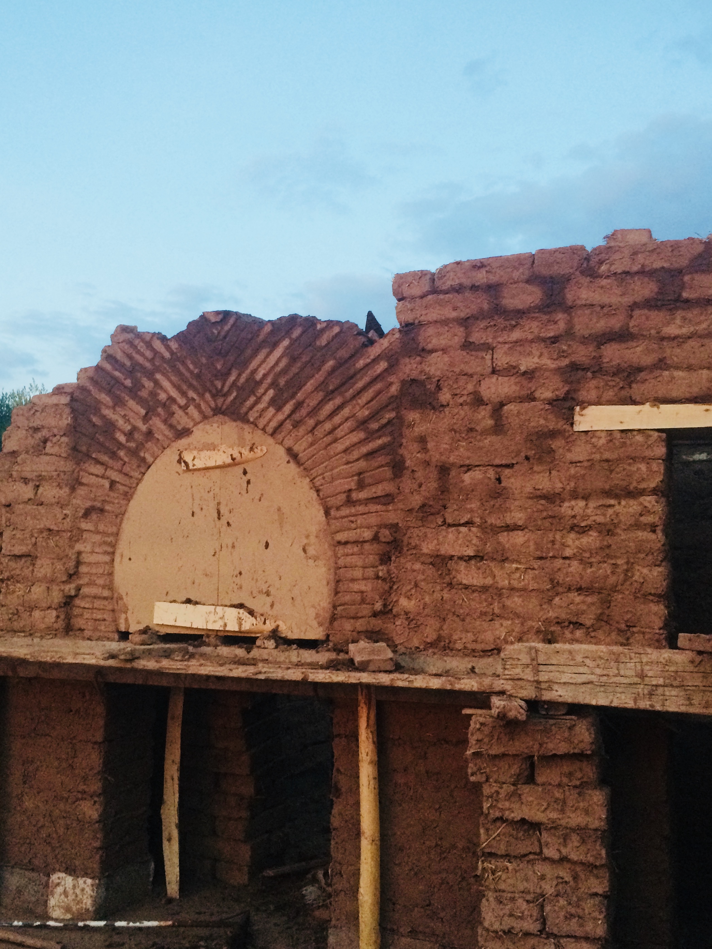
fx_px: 932
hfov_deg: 41.8
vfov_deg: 53.9
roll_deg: -0.5
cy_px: 503
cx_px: 324
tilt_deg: +0.5
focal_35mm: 34
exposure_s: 1/33
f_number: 2.2
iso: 200
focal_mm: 4.15
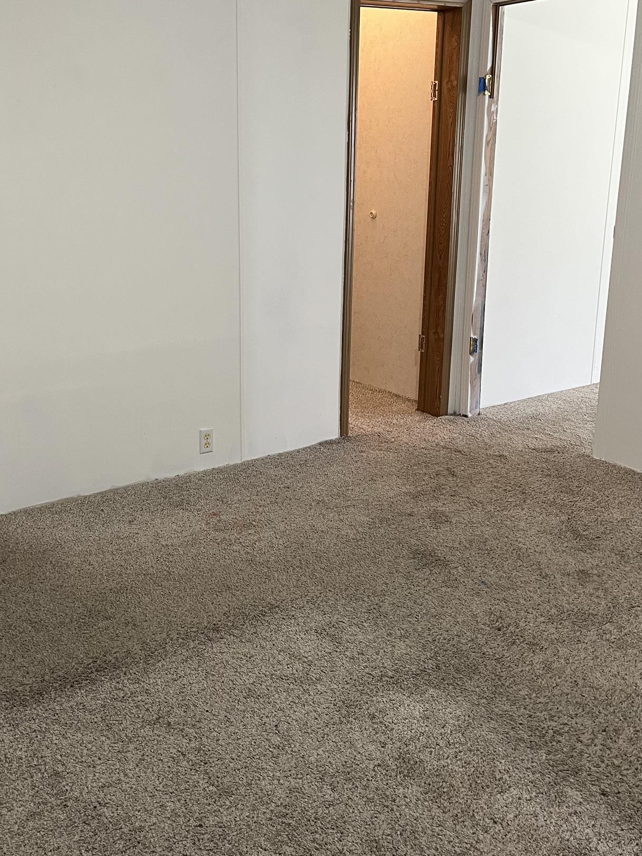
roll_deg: +0.5
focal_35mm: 37
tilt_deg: -16.4
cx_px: 232
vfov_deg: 50.1
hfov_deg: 38.4
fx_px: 915
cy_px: 385
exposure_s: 1/60
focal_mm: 5.1
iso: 200
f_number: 1.6
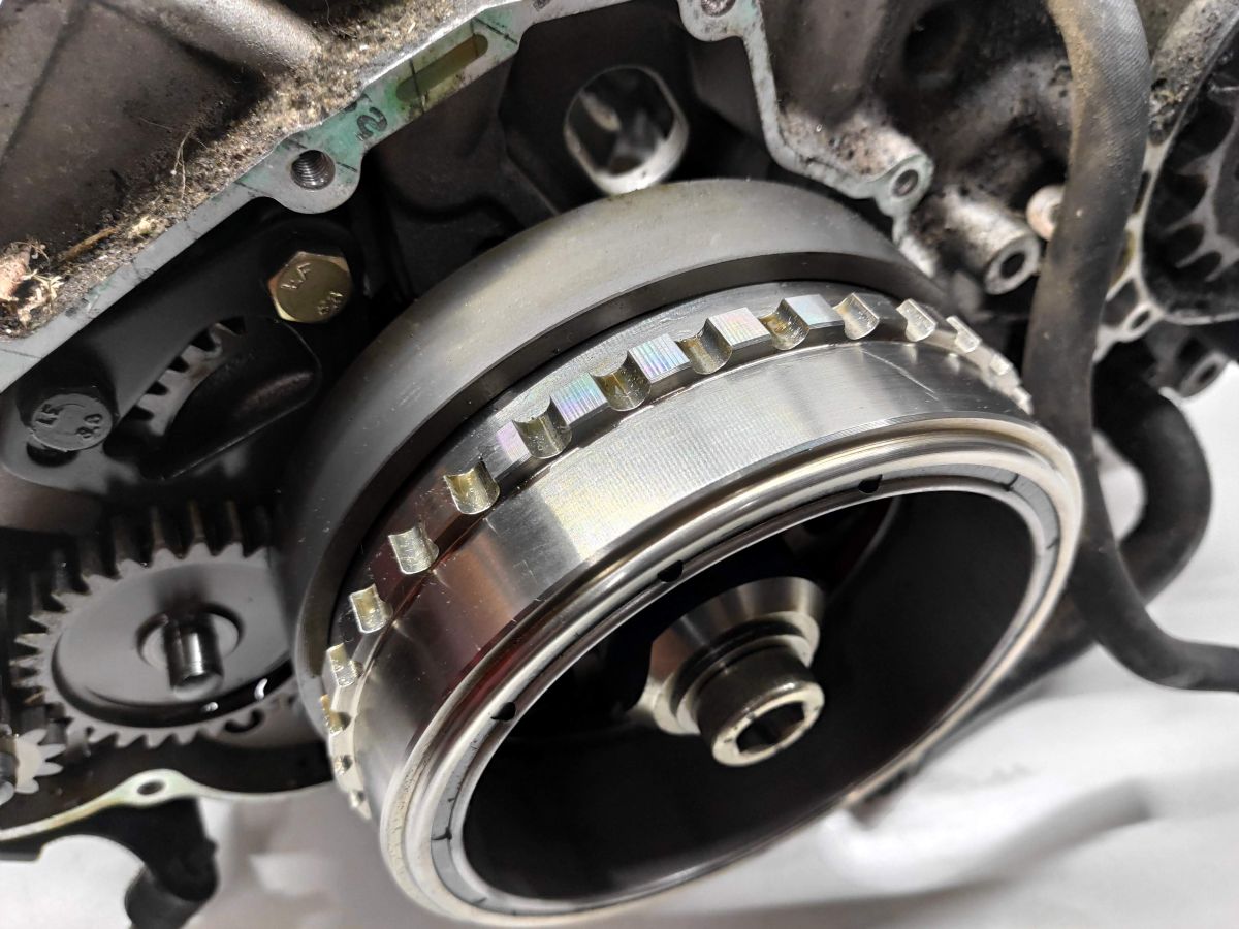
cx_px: 620
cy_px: 464
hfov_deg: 67.3
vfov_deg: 53.1
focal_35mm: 26
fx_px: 931
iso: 678
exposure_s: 1/100
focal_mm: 4.77
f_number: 1.75
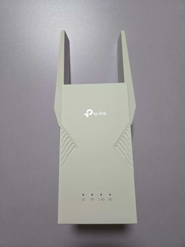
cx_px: 92
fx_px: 164
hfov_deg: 58.9
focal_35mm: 23
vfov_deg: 73.9
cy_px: 124
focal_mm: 5.4
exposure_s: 1/100
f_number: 1.8
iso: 160
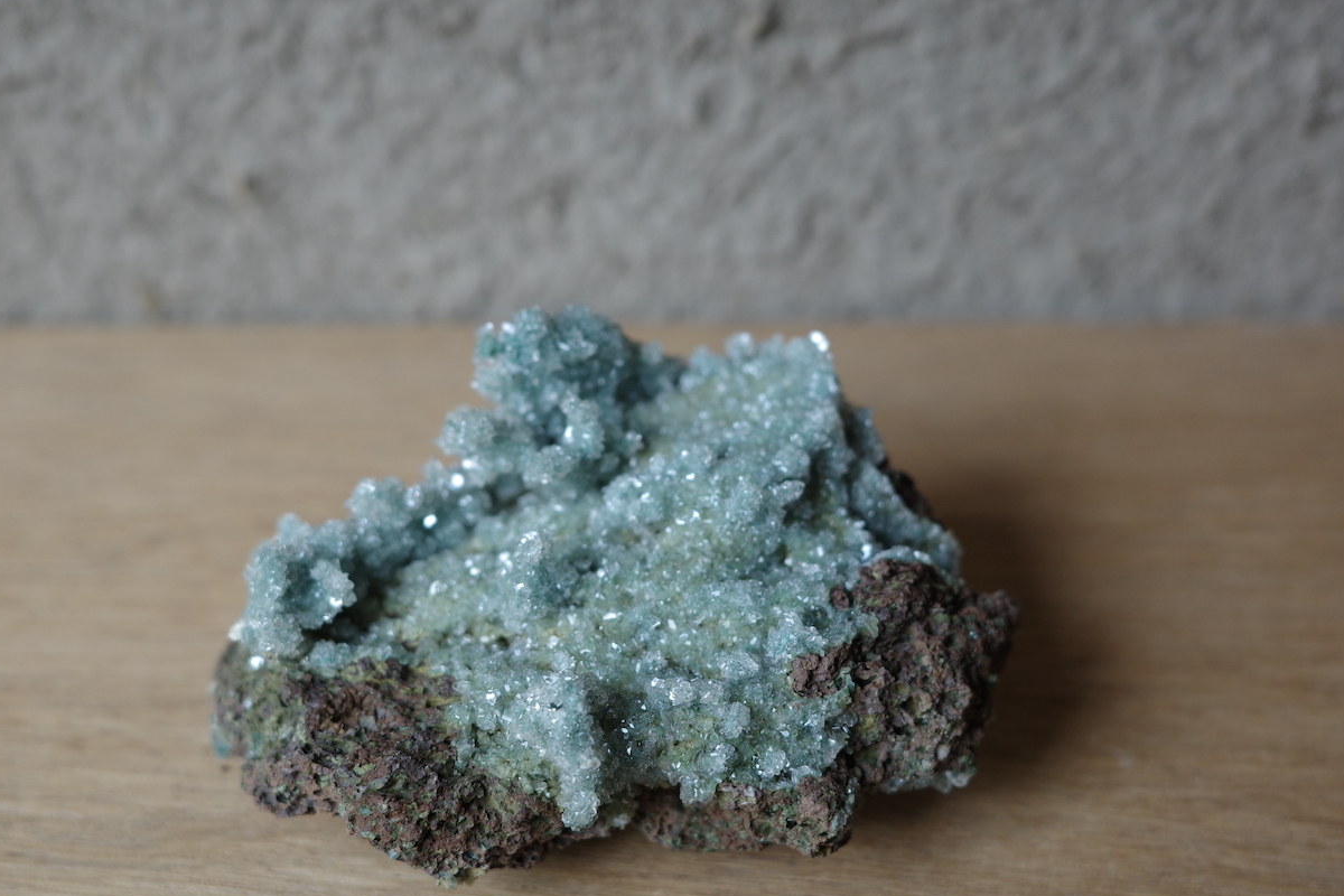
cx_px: 633
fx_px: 1867
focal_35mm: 50
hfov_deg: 39.6
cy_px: 468
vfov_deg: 27.0
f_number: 2.8
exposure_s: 1/125
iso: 200
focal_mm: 26
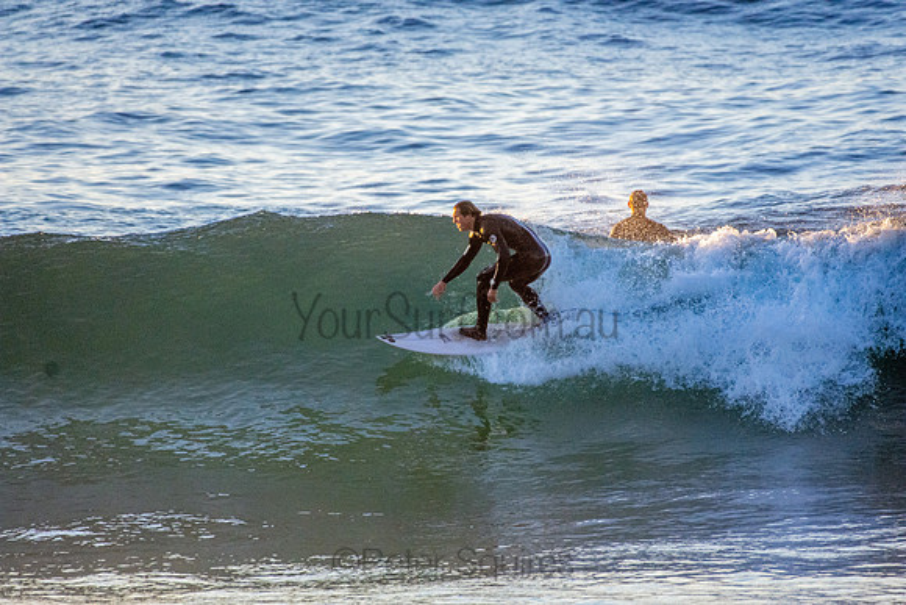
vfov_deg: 1.8
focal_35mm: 750
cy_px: 302
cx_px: 453
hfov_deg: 2.7
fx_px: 18879
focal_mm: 500
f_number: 5.6
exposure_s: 1/2000
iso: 1600
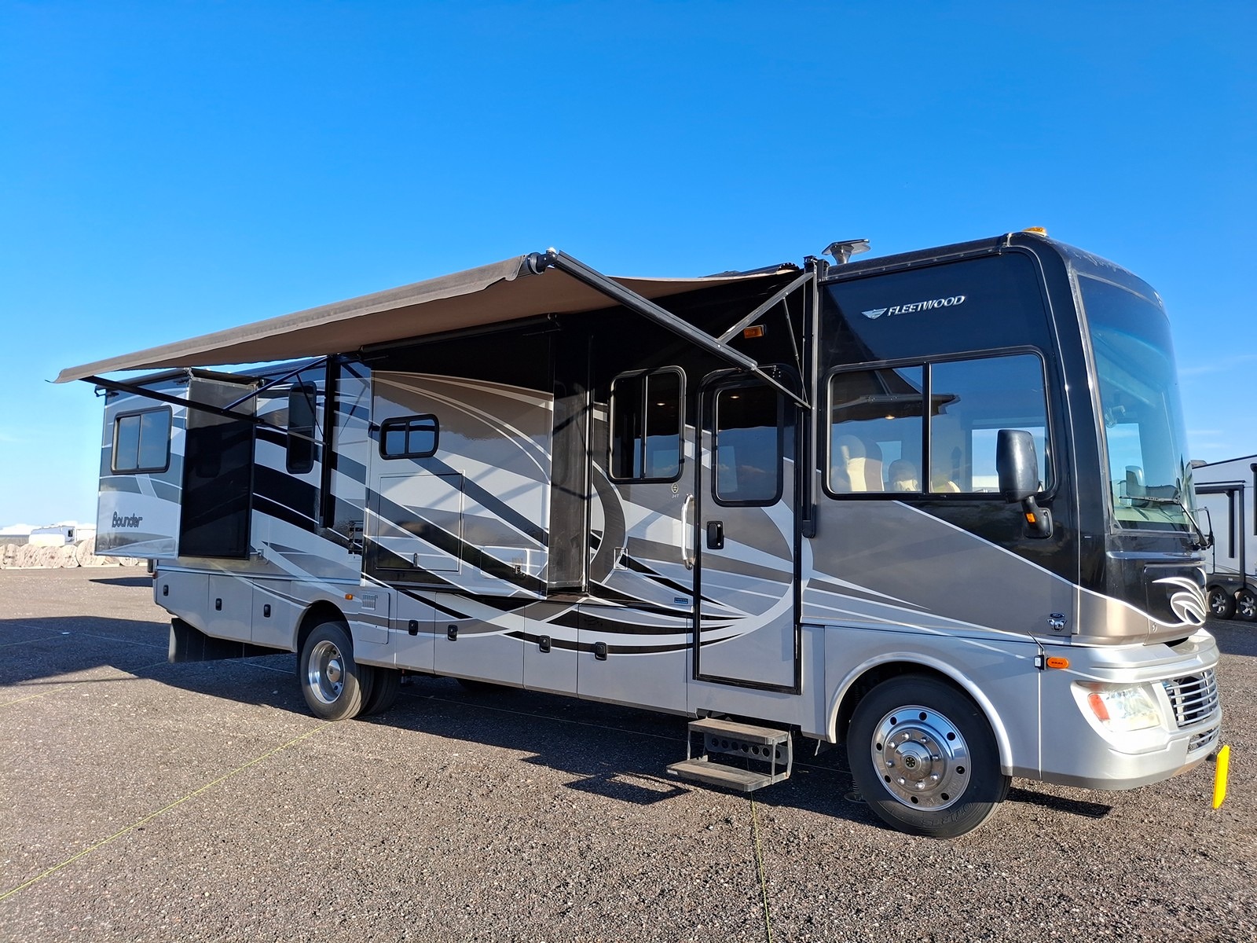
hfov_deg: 69.4
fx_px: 908
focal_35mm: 25
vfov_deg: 54.9
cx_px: 628
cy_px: 472
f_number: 1.8
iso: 25
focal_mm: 4.69
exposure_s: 1/1058
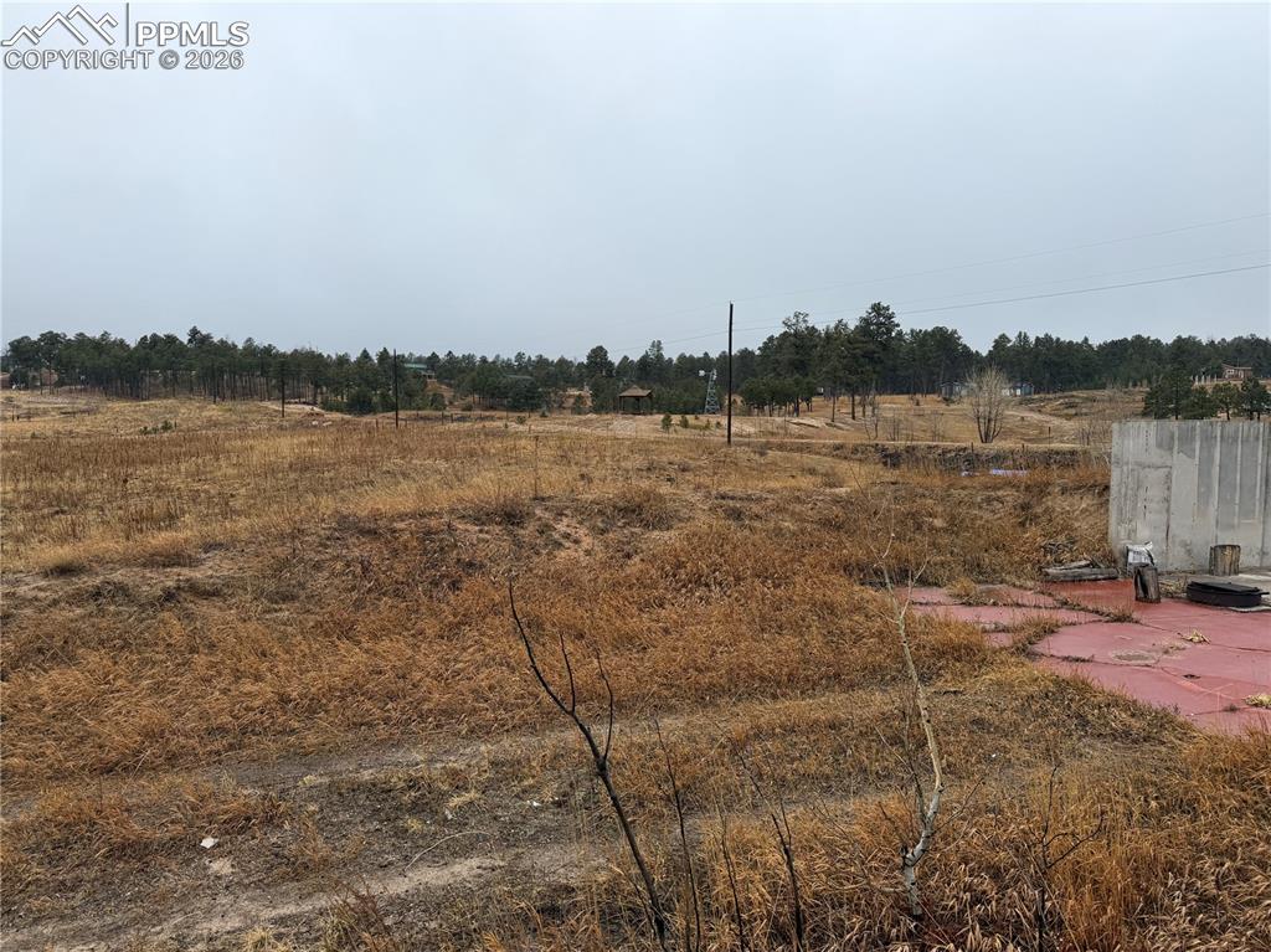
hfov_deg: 71.6
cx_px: 636
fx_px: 881
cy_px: 476
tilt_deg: -2.7
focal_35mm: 24
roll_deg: +0.3
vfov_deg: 56.8
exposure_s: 1/1553
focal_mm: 6.76
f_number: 1.78
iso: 80
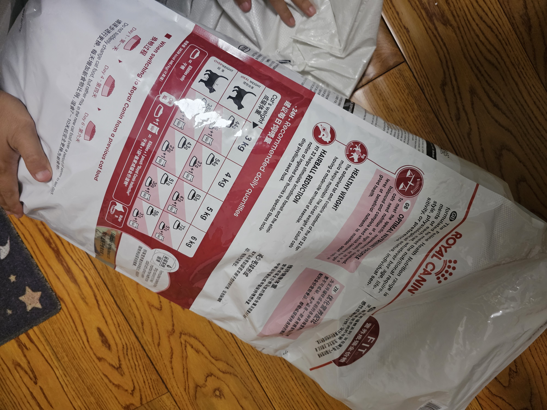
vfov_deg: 58.9
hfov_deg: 73.9
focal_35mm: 23
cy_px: 205
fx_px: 363
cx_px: 274
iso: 640
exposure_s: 1/120
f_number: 1.7
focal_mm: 6.3
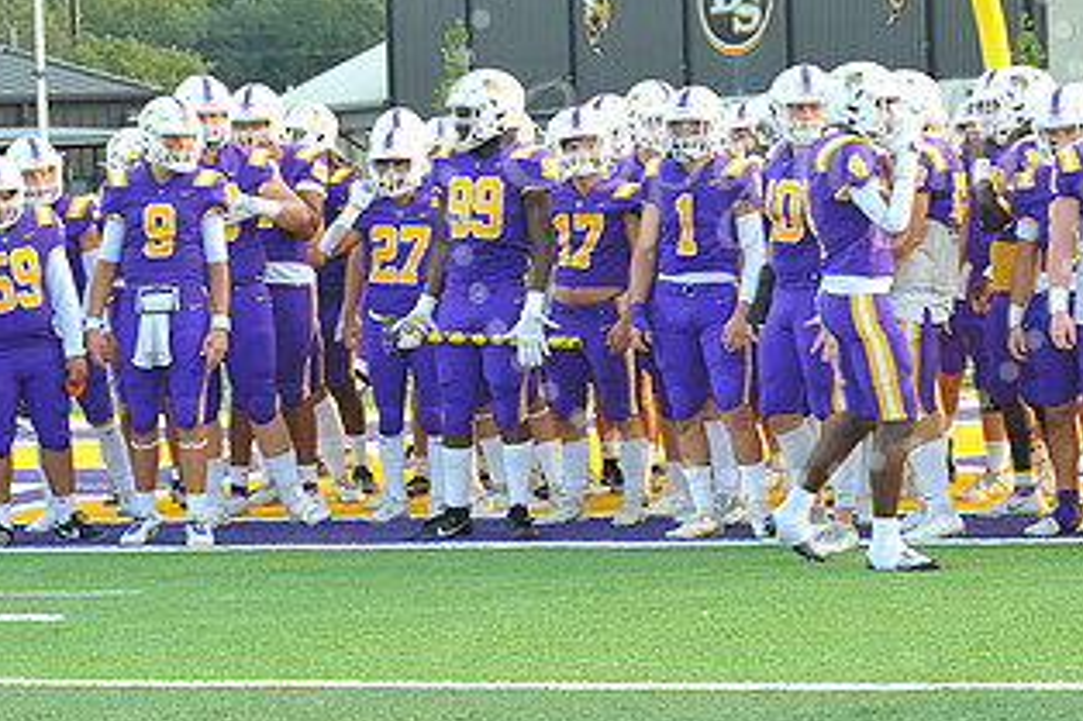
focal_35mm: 148
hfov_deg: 13.8
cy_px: 155
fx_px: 4450
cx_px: 769
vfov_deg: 9.2
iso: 400
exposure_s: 1/80
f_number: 7.1
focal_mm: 80
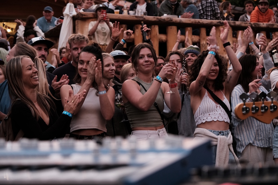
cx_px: 139
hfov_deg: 24.5
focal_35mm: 83
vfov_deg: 16.5
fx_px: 641
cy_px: 92
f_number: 4
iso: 2000
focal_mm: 55
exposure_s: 1/250
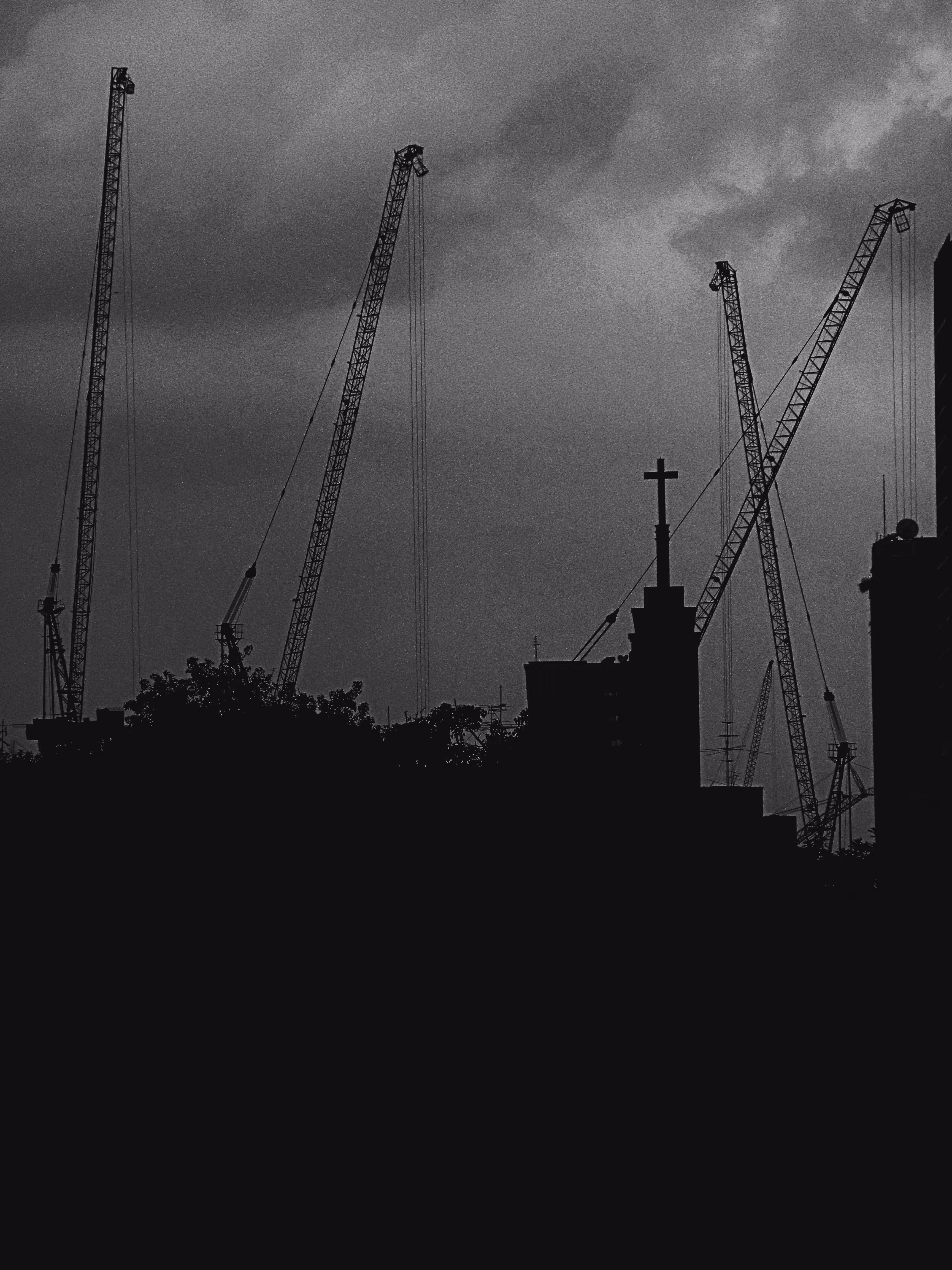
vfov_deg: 9.1
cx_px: 476
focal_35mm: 217
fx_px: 7957
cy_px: 635
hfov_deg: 6.8
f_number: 4.8
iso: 100
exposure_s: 1/1000
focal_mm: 38.6
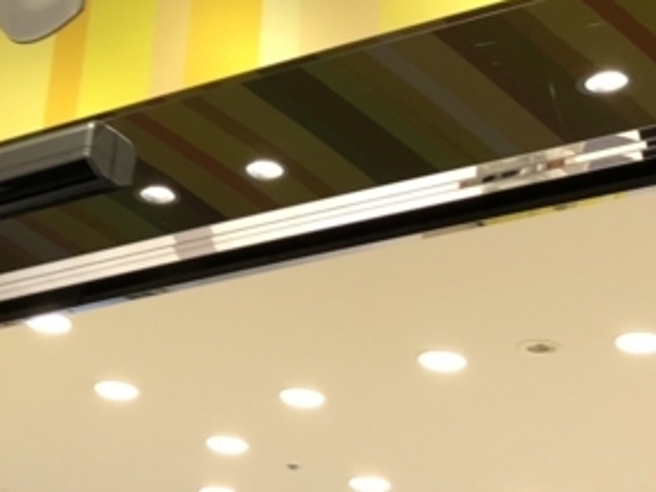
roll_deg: -7.3
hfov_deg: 19.4
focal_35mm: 101
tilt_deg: +34.7
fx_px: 1914
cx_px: 240
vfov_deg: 14.2
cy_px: -113
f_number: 1.8
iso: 40
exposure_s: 1/100
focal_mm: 4
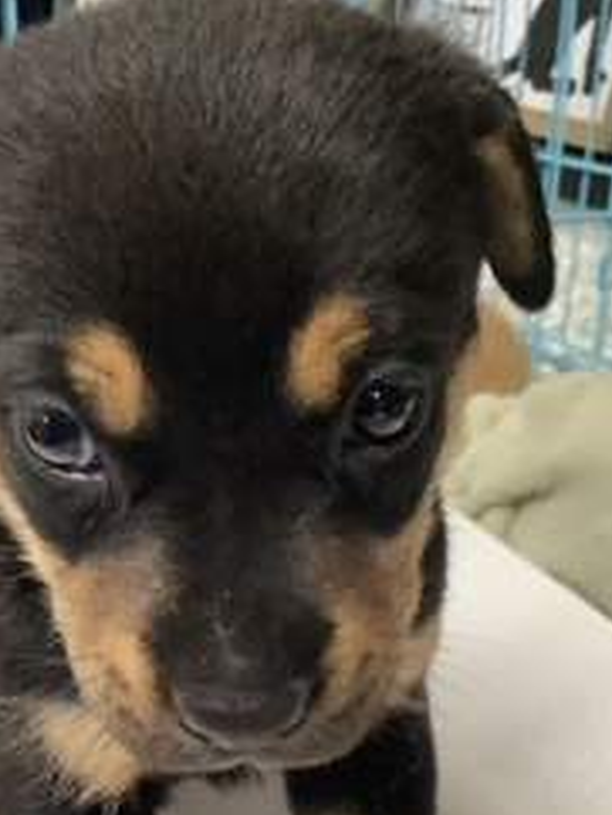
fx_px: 1272
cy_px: 595
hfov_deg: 26.9
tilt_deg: -26.6
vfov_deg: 34.9
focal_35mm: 54
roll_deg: +0.1
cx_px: 198
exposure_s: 1/40
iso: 250
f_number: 2.4
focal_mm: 3.3
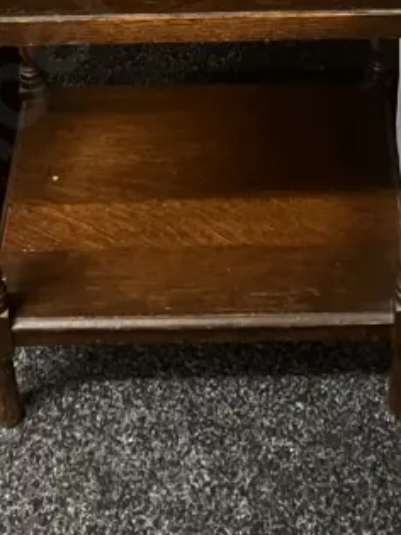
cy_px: -231
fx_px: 1407
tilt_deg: -29.9
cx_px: 260
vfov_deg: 19.3
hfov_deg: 16.2
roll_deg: +0.2
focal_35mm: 91
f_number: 1.8
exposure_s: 1/35
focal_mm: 3.99
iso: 400
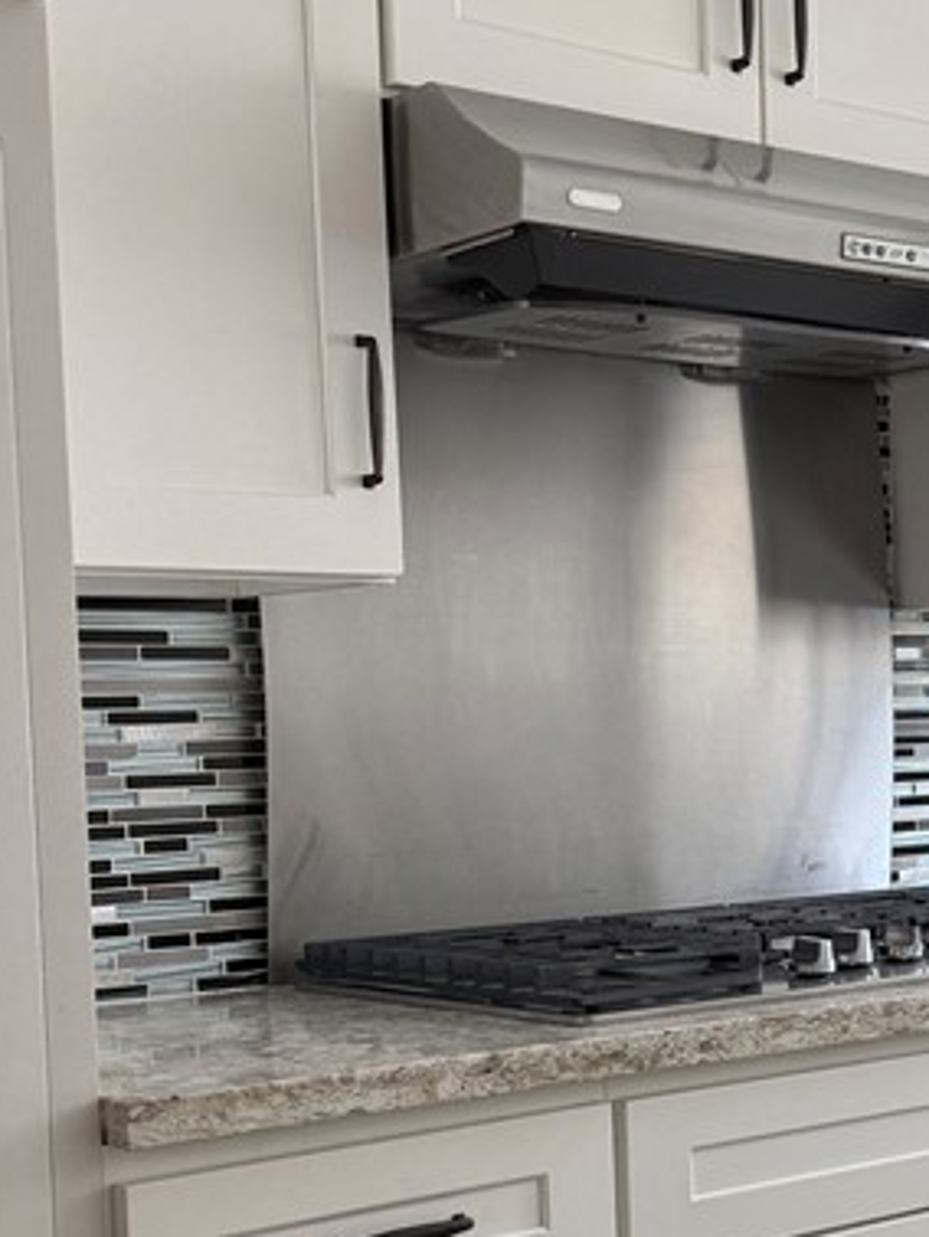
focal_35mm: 65
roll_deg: +2.1
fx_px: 2323
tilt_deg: -3.3
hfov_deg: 22.0
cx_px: 870
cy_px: 857
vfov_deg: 29.5
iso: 200
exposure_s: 1/118
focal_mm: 6.76
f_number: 1.78
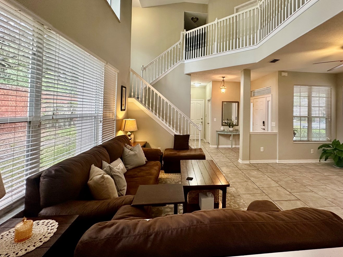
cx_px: 196
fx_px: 168
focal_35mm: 17
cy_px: 106
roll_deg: -1.5
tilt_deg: +0.9
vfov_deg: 74.1
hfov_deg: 90.4
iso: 200
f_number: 2.2
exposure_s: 1/60
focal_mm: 2.22
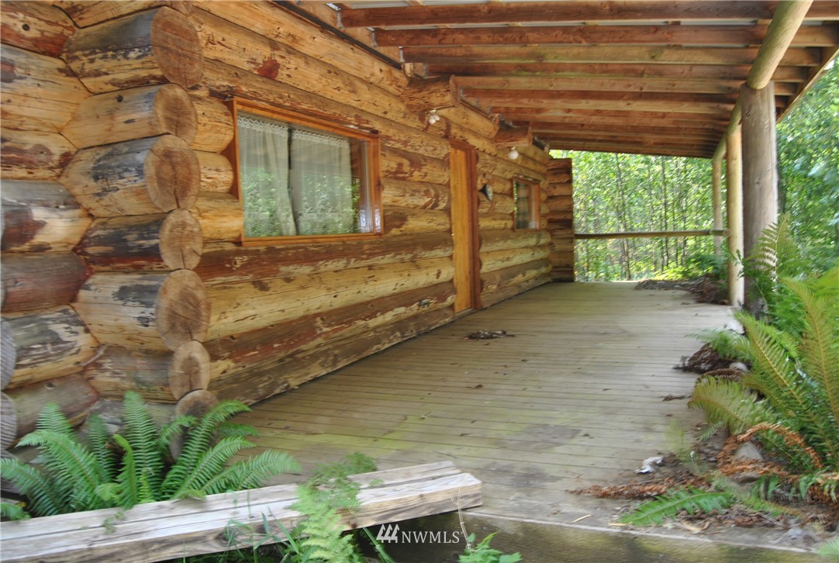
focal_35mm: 27
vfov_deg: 48.1
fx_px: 630
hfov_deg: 67.3
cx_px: 420
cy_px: 282
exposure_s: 1/13
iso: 100
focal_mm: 18
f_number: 7.1
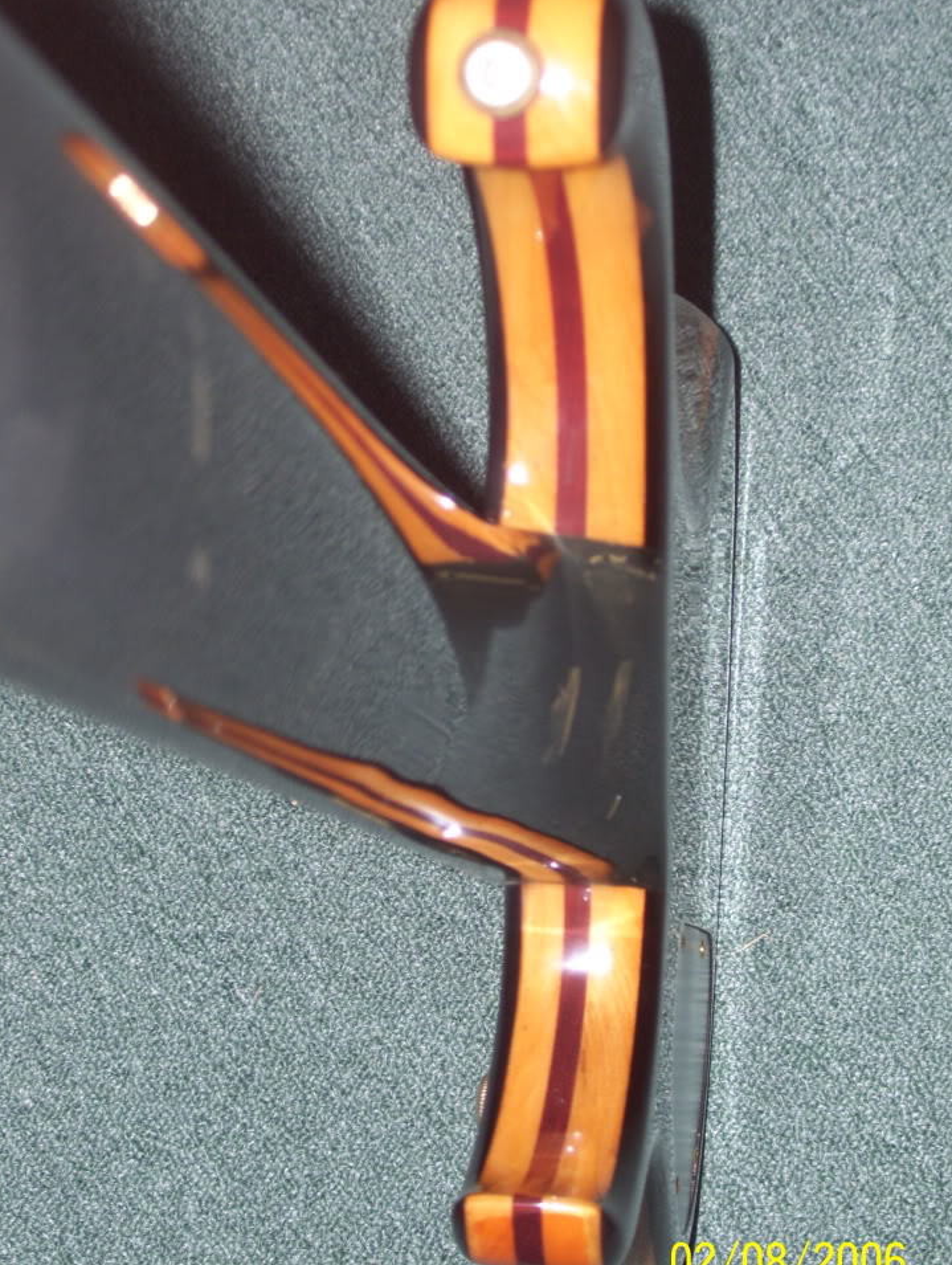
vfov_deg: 25.9
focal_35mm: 75
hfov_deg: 19.7
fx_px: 2743
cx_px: 499
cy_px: 672
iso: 80
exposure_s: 1/80
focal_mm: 11.6
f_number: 4
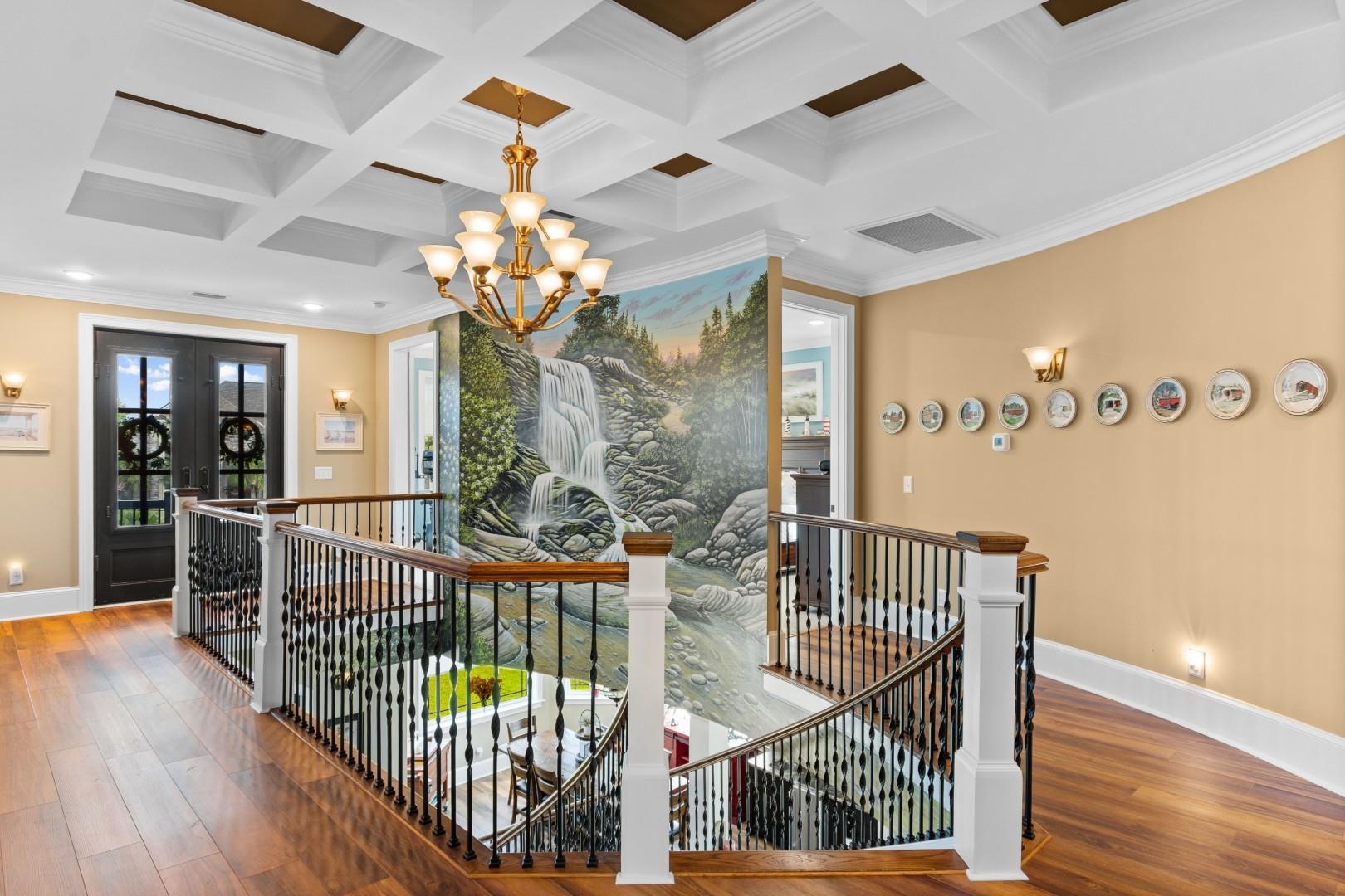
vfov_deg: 64.6
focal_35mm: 19
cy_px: 448
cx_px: 672
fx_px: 710
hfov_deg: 86.9
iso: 100
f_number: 4.8
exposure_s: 1/2
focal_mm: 13
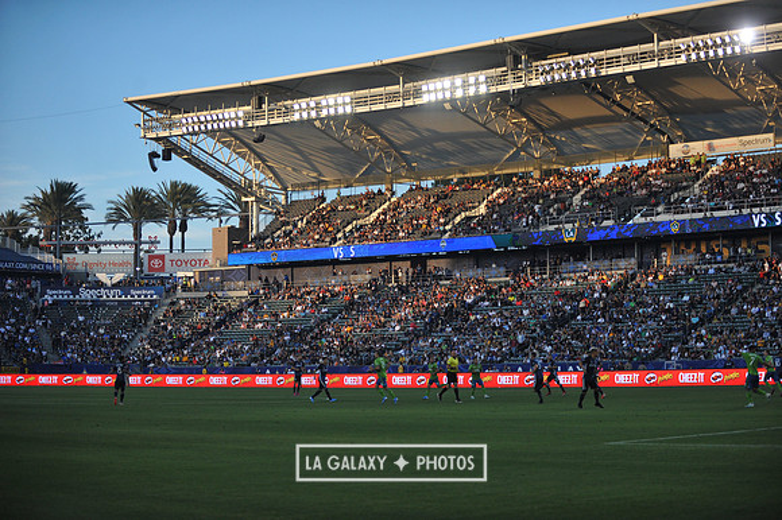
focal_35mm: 70
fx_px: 1520
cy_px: 260
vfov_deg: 19.4
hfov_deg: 28.9
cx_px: 391
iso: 1600
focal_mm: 70
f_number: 2.8
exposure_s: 1/6400
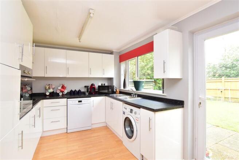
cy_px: 80
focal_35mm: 17
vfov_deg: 69.6
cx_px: 120
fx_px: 114
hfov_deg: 92.5
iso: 640
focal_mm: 11.5
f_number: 10
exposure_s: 1/40
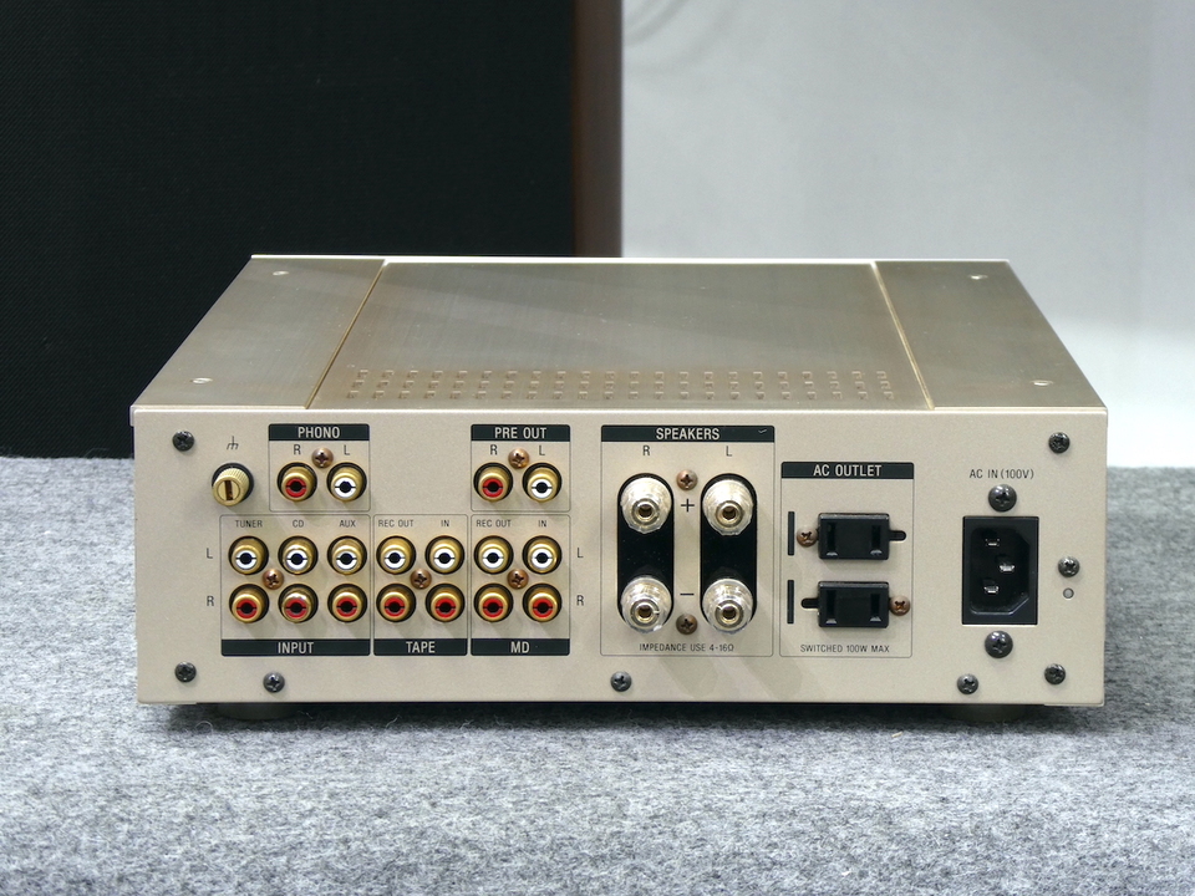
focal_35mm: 115
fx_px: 3970
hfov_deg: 17.1
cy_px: 448
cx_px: 598
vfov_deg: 12.9
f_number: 5.1
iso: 100
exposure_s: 1/2
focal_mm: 20.6
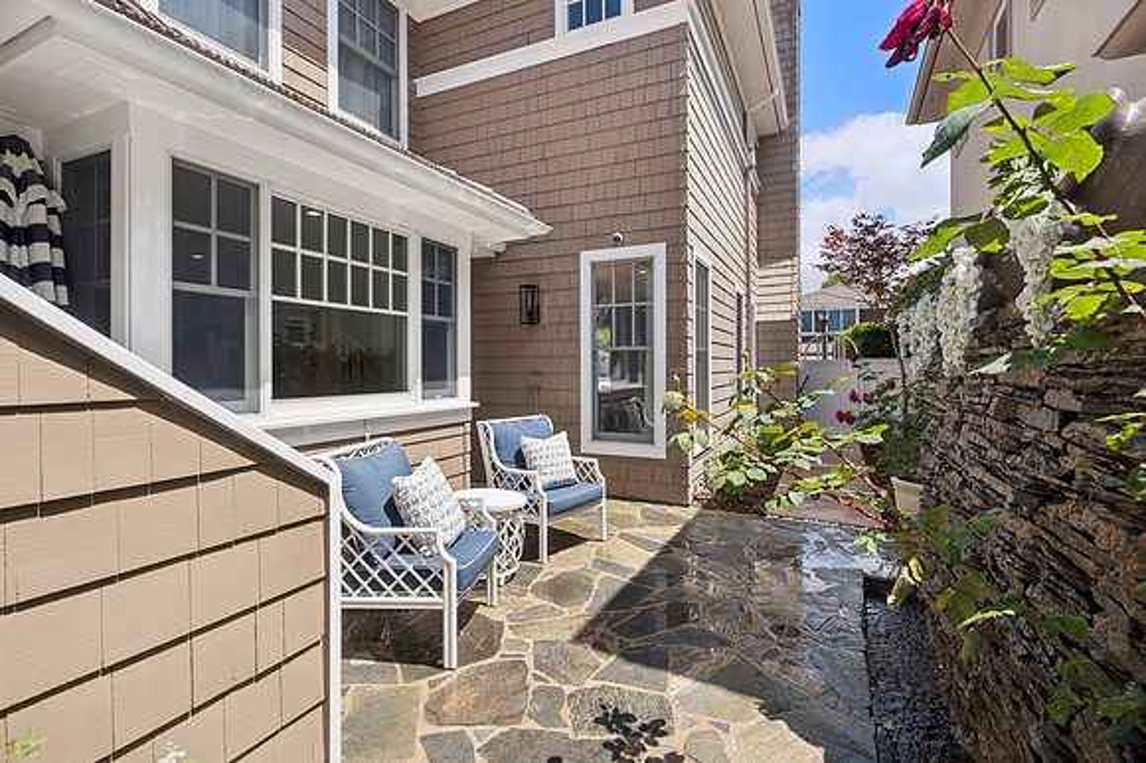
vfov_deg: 73.7
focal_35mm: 16
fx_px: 509
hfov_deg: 96.8
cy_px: 382
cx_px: 573
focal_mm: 16
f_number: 9
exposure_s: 1/125
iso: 100
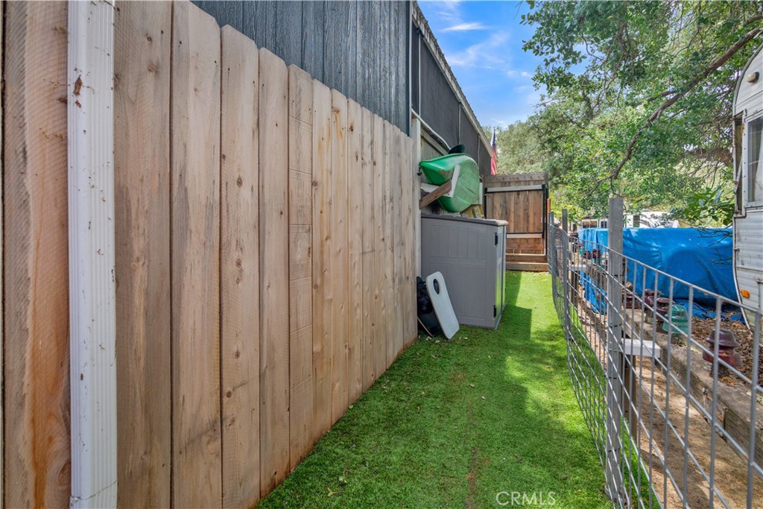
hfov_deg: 93.3
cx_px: 382
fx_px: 360
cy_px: 254
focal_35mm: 17
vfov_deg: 70.5
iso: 200
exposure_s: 1/25
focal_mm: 17
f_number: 8
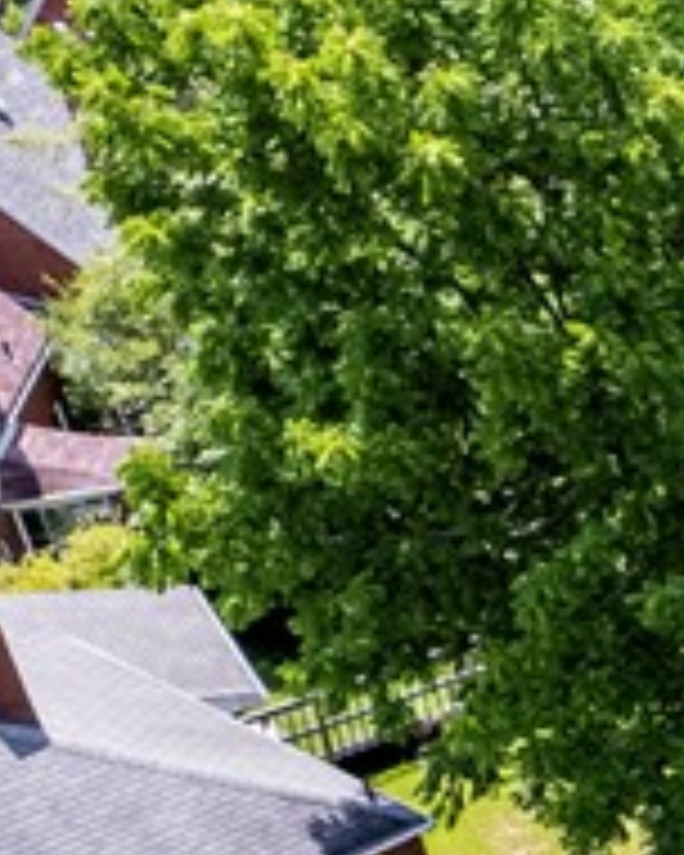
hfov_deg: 10.8
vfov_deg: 14.1
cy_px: 1613
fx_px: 2986
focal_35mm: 118
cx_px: 1728
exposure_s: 1/1000
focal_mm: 8.38
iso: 100
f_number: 2.8
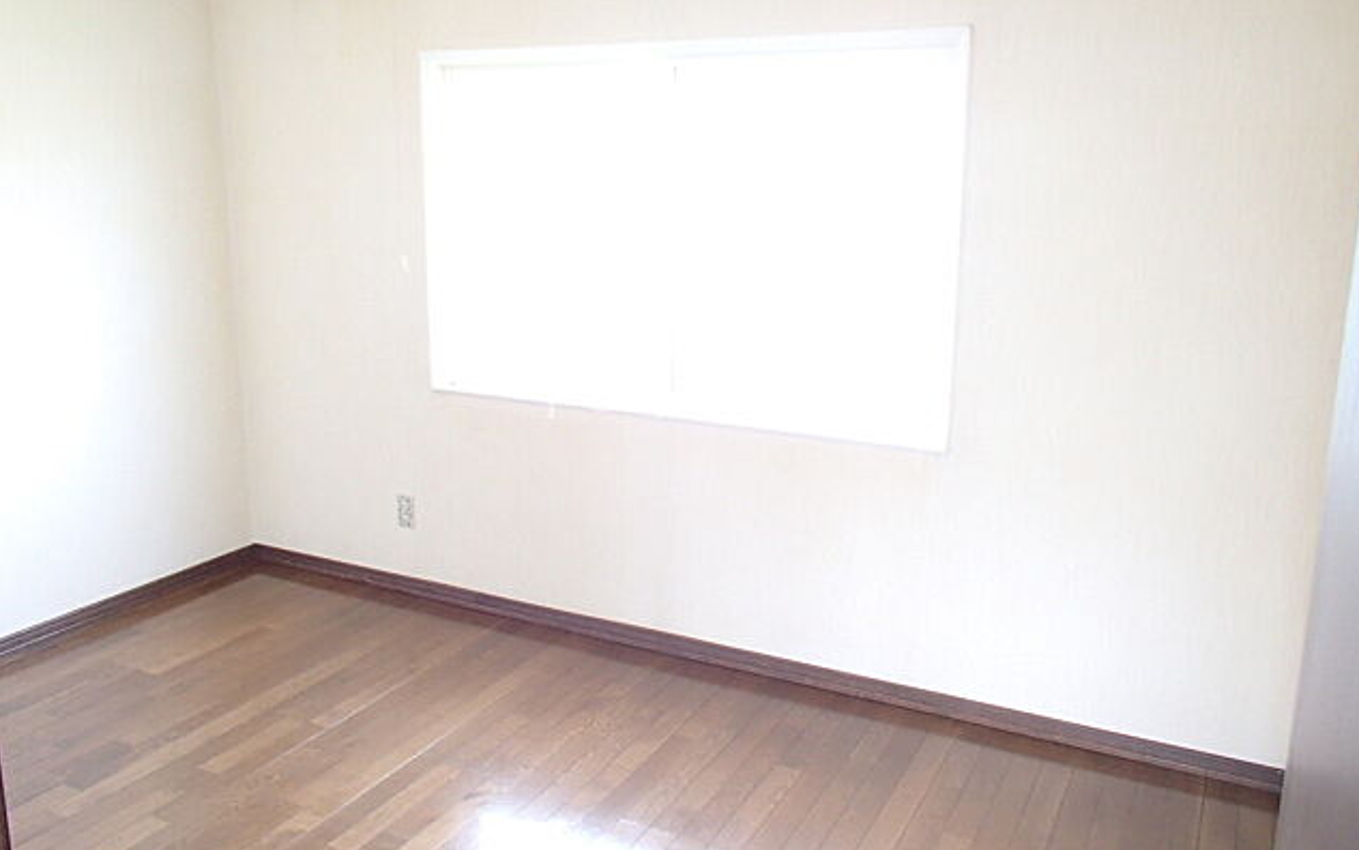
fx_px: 1111
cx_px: 685
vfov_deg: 41.8
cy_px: 393
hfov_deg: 62.9
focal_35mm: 30
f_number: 3.9
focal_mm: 5
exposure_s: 1/30
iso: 400
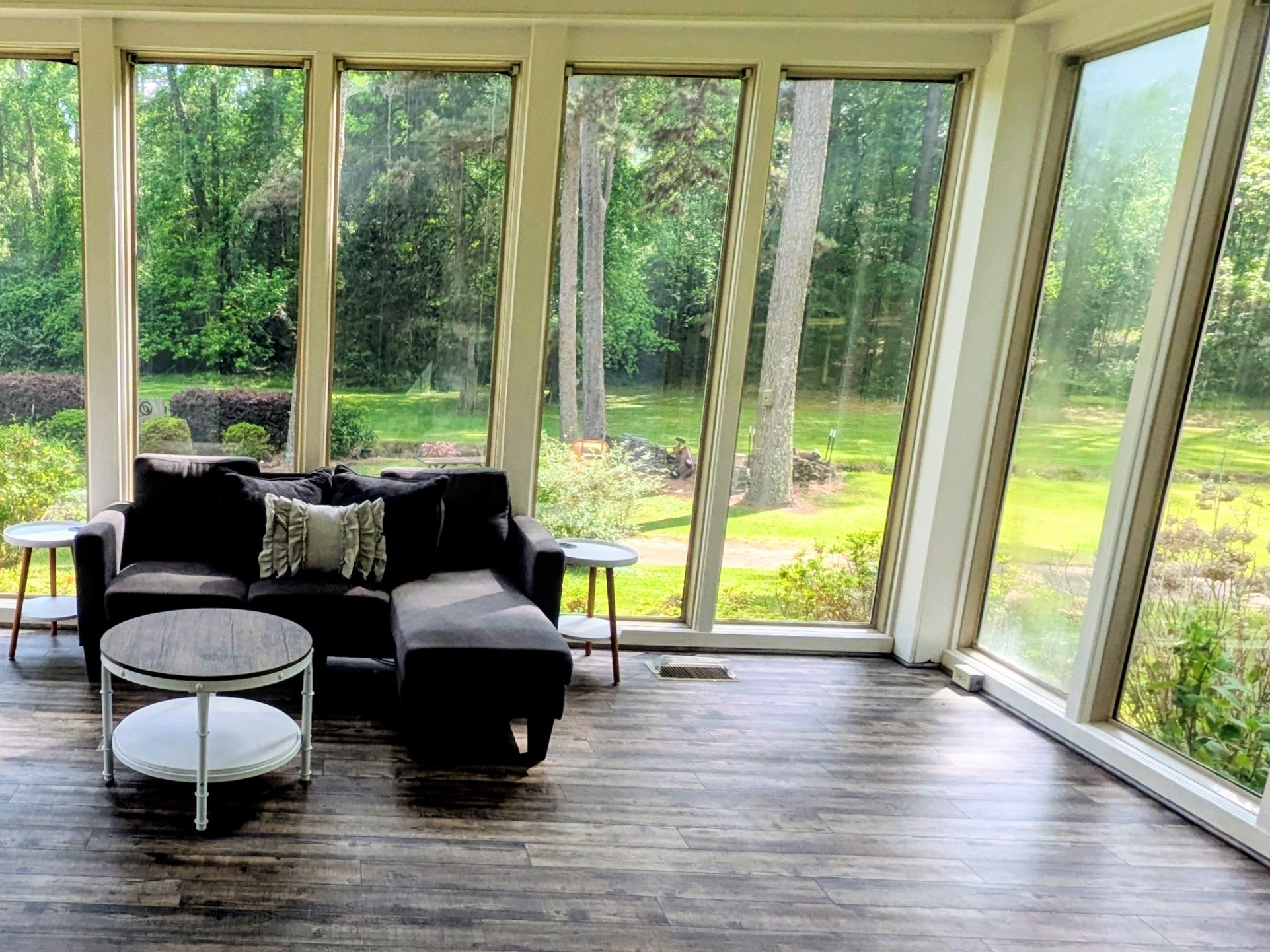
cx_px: 302
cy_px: 541
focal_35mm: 29
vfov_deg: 48.1
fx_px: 1064
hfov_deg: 58.1
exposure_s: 1/443
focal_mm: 1.85
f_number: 2.2
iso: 59
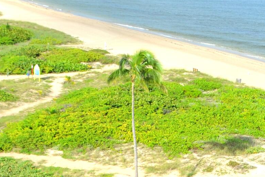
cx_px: 203
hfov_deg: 19.5
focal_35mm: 104
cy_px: -15
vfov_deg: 12.9
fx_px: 765
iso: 100
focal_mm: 18
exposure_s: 1/250
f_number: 8
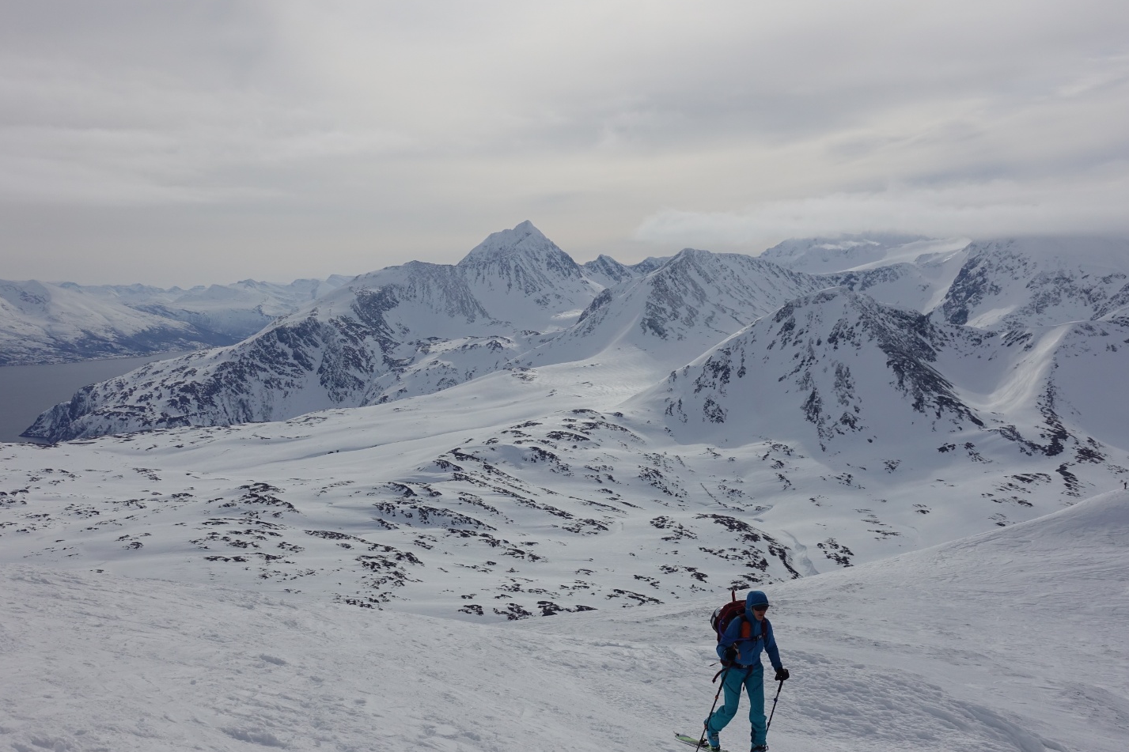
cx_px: 563
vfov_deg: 35.9
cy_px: 410
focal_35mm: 37
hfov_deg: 51.9
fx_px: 1160
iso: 125
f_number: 5.6
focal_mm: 12.06
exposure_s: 1/250
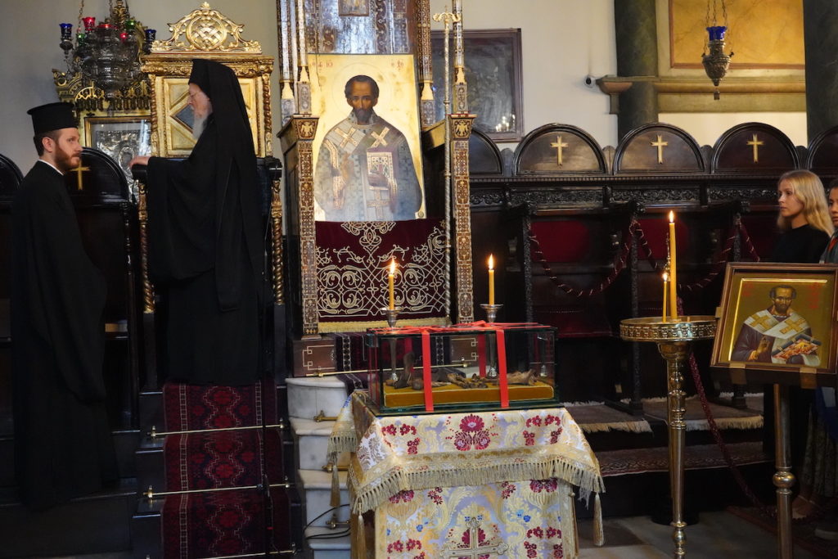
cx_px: 419
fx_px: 978
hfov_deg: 46.4
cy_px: 280
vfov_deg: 31.9
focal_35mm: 42
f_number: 5.6
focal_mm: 42
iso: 16000
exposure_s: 1/160
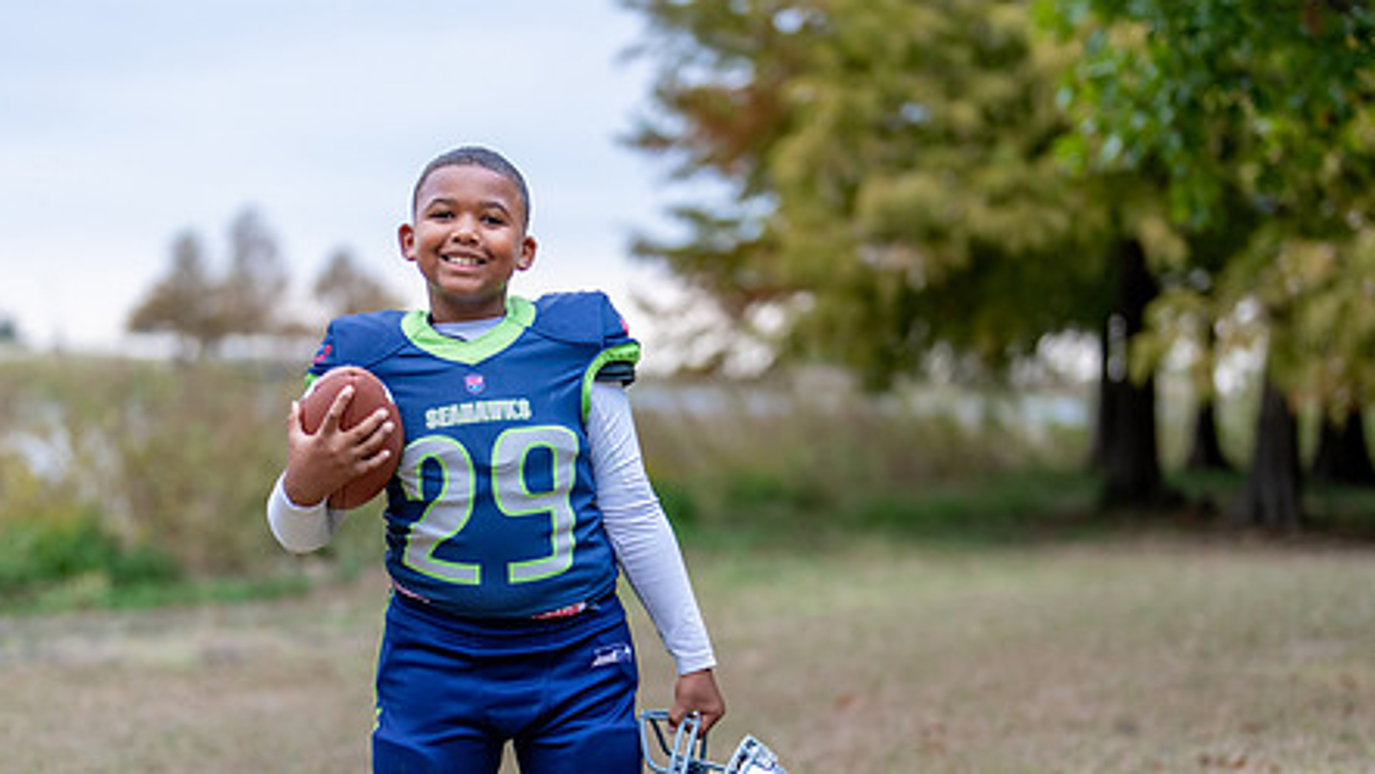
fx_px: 2881
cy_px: 616
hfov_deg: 26.8
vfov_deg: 15.2
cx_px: 579
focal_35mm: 79
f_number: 1.2
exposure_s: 1/500
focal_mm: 50
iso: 200
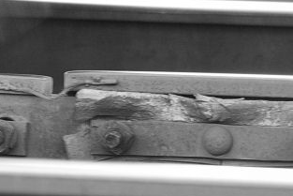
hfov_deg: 1.8
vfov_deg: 1.2
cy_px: 83
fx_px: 9364
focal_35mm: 1150
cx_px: 61
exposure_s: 1/20
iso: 400
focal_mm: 300
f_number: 5.6
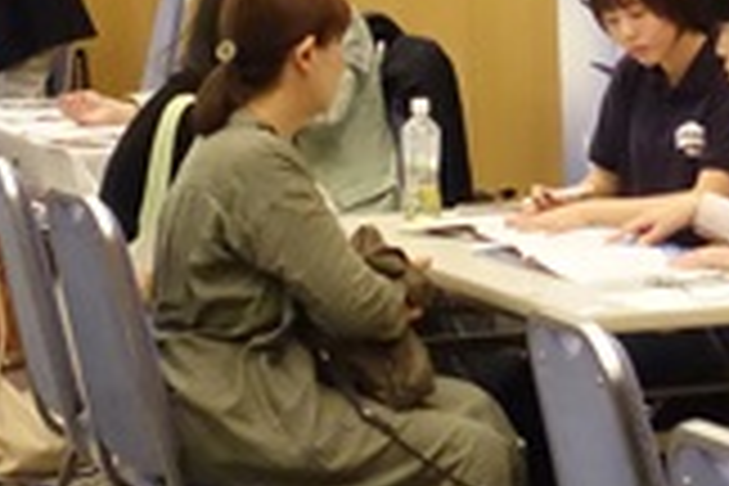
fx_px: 4191
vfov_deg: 6.6
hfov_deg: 9.9
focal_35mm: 207
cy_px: 0
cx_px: 738
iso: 6400
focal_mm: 25.7
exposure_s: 1/200
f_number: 2.8
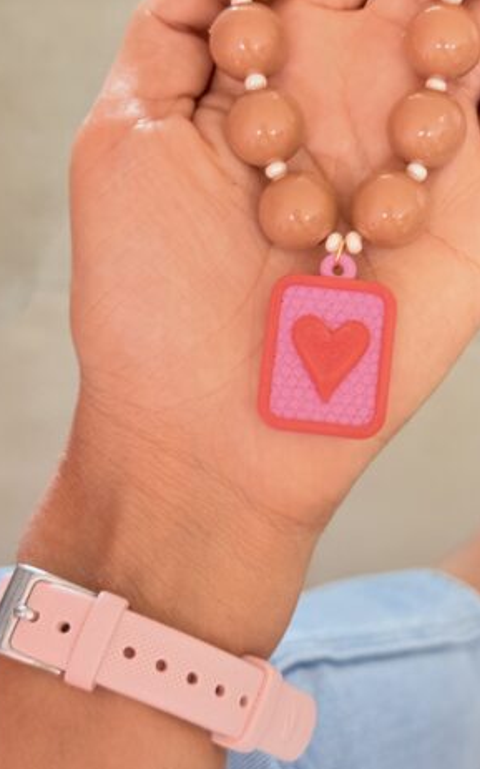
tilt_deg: -50.2
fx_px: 1320
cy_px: 300
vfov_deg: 32.4
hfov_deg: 20.5
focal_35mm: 63
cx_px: 336
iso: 250
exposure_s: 1/60
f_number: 1.78
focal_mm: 6.76
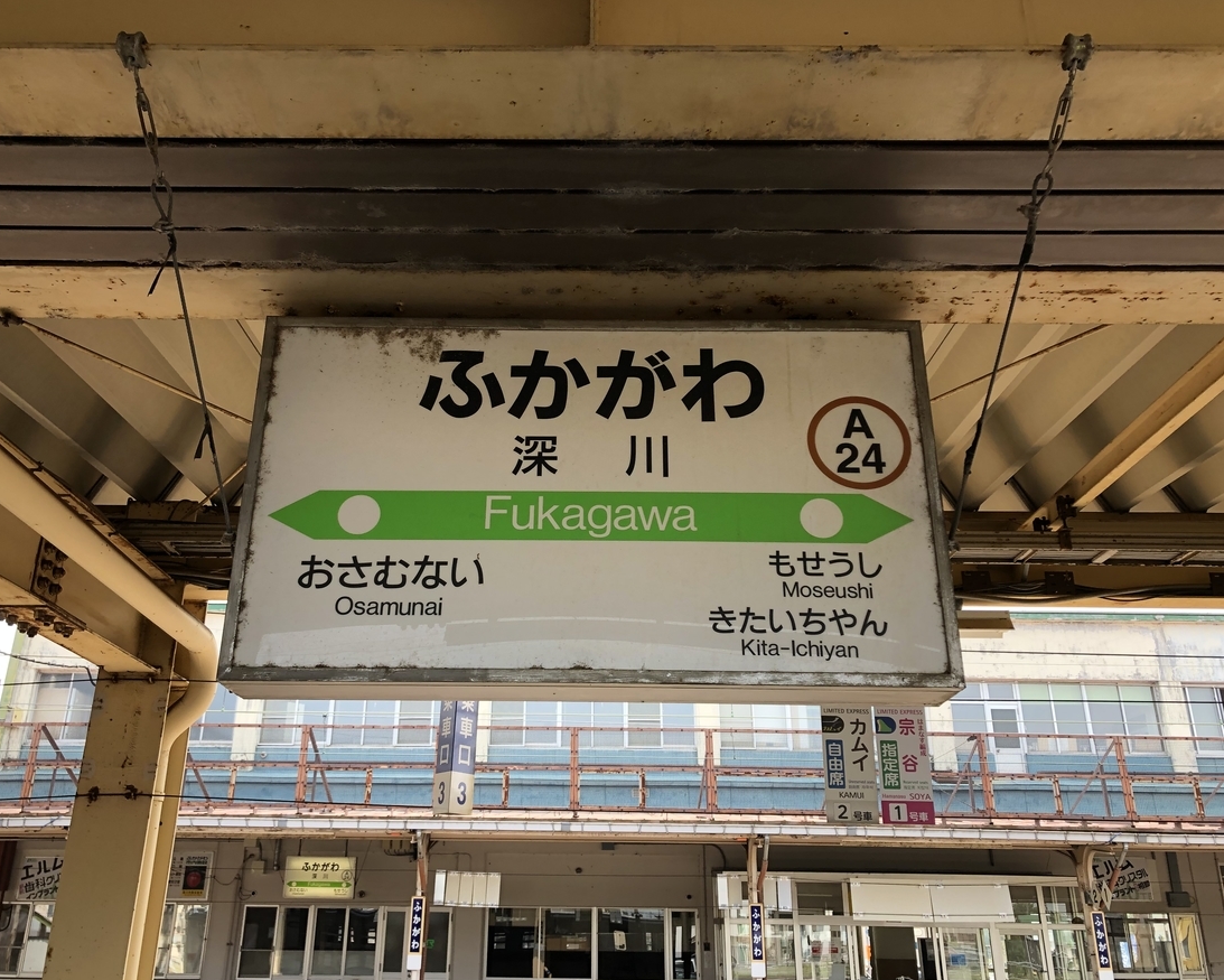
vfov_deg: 48.5
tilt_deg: +20.6
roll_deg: -1.9
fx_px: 1087
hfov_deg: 58.7
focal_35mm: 30
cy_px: 491
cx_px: 592
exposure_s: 1/326
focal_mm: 3.99
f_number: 1.8
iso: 20
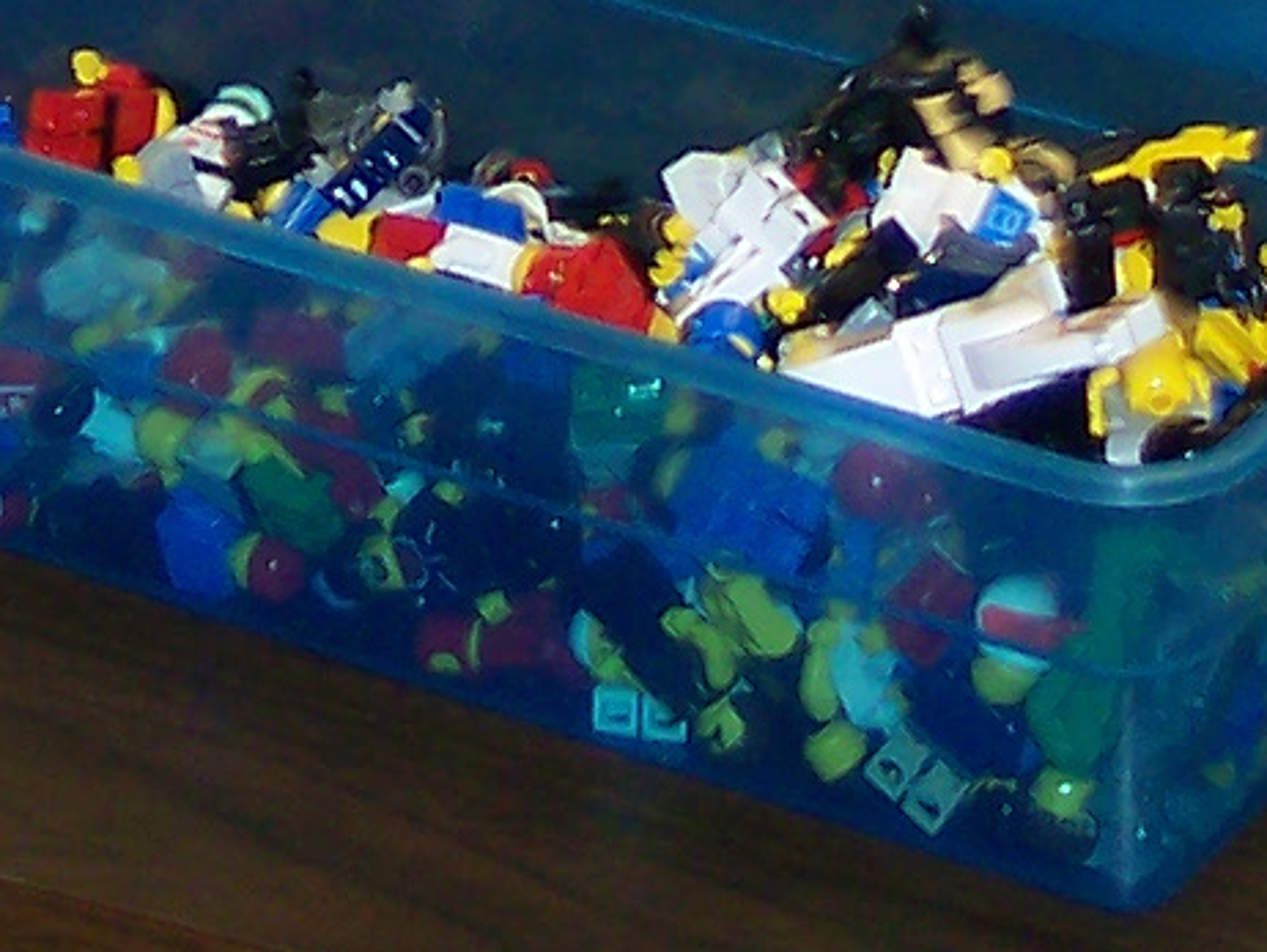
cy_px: -1322
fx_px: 7764
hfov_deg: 9.3
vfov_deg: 6.7
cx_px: 420
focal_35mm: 212
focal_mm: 8
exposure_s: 1/30
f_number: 2.8
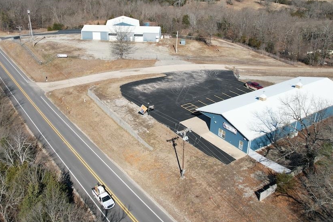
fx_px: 314
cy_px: 89
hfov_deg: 55.5
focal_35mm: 34
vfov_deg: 38.7
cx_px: 137
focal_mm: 8.38
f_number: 2.8
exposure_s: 1/320
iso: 130
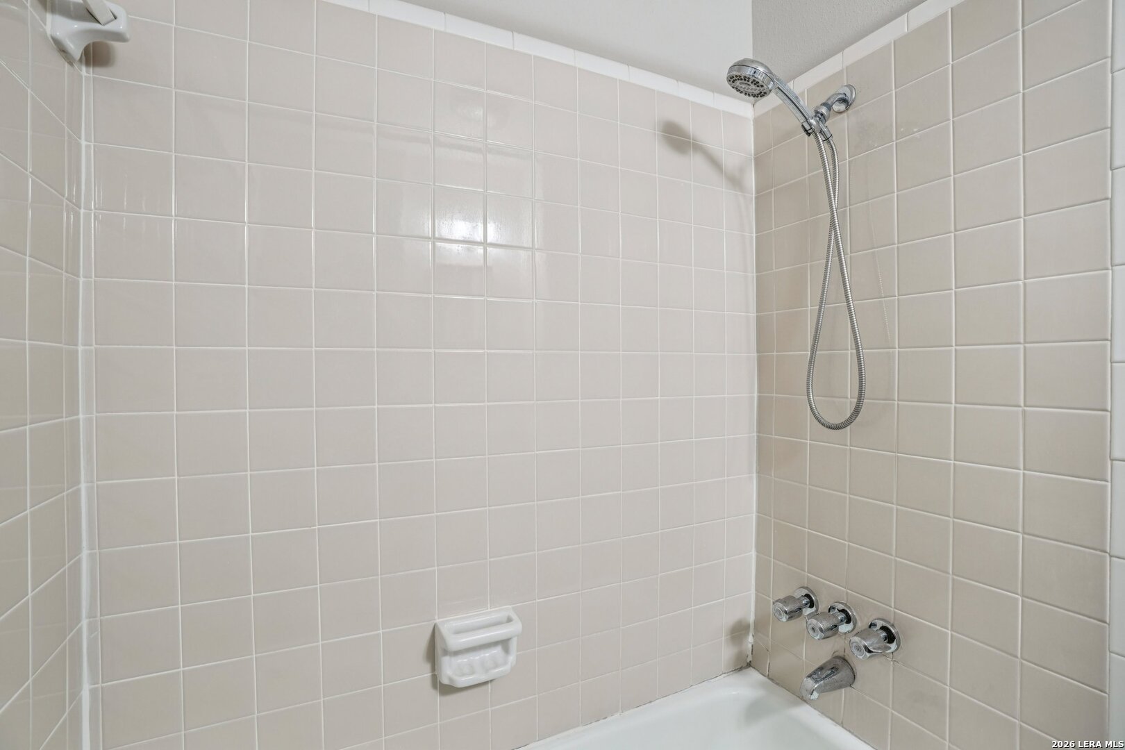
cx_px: 562
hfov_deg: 96.7
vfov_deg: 73.7
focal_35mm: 16
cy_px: 375
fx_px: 500
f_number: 8
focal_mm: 16
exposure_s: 1/8
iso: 400
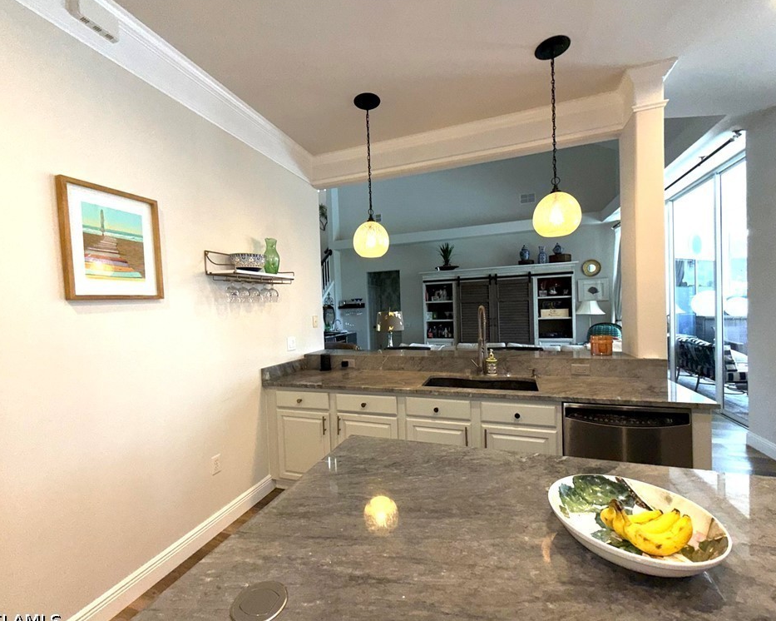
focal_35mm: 15
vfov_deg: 84.0
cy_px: 315
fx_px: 344
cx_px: 383
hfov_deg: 96.8
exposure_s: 1/60
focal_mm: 2.22
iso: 50
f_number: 2.2
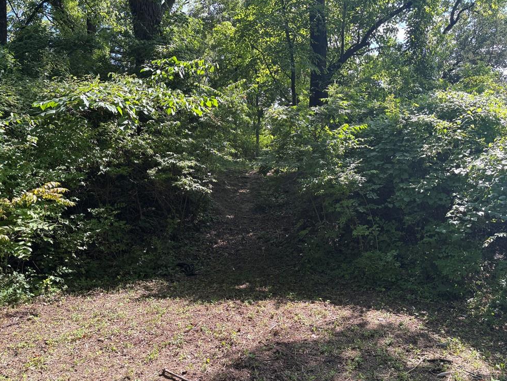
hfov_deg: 65.3
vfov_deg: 51.4
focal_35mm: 27
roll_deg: +1.6
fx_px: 396
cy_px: 192
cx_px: 260
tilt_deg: -0.8
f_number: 1.6
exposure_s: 1/394
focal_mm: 5.96
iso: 50
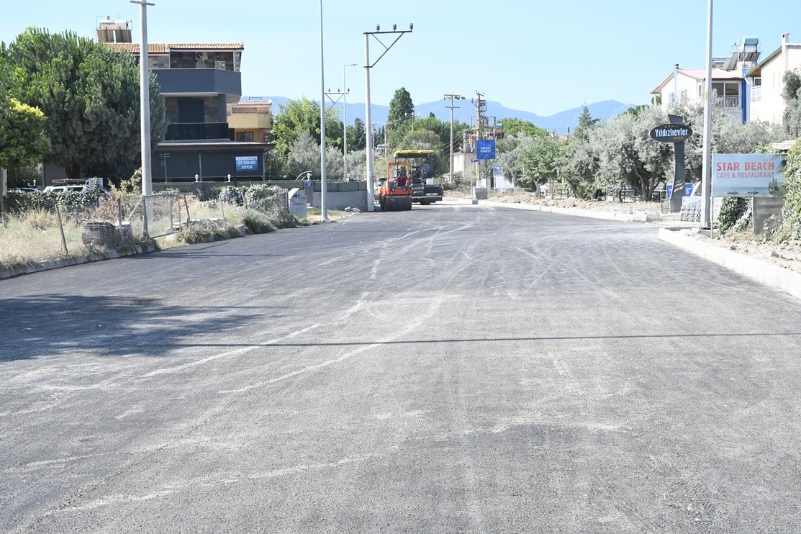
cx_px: 400
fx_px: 1157
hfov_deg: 38.2
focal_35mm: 52
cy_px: 267
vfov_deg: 26.0
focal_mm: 35
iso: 1600
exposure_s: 1/3200
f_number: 7.1
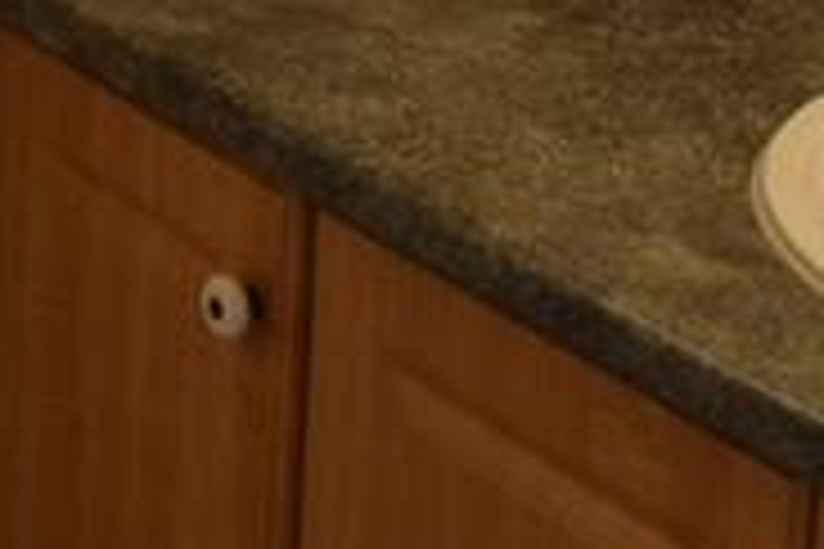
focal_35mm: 151
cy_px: -450
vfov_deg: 8.7
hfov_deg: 12.8
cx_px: -473
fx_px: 3456
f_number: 4.5
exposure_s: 1/80
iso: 400
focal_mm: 18
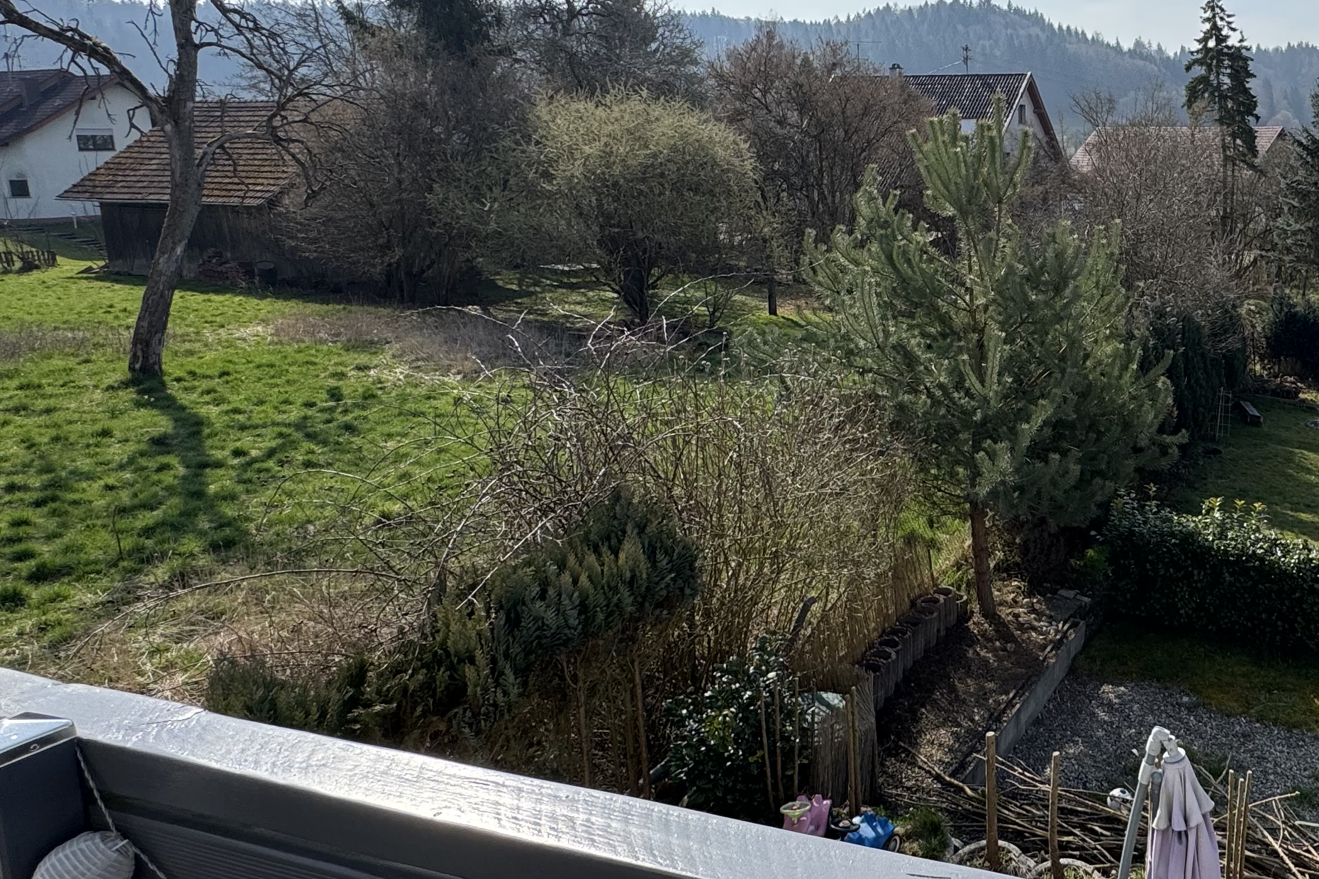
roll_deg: +0.3
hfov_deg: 59.2
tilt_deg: -9.9
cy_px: 318
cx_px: 1094
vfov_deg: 45.9
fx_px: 1026
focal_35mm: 28
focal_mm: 2.22
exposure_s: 1/1048
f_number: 2.2
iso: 50
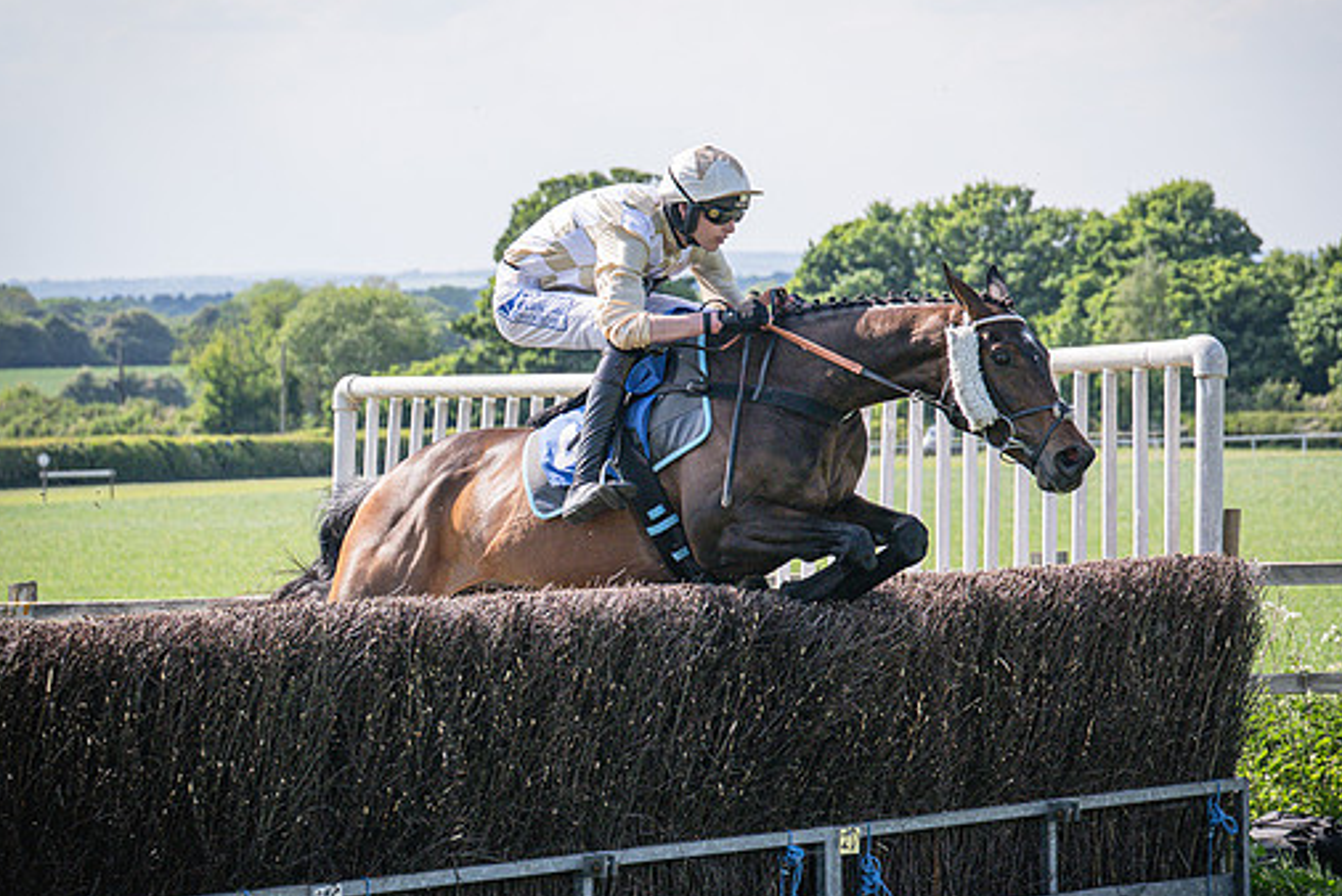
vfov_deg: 9.8
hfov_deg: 14.6
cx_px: 744
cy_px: 461
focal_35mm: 140
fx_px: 5222
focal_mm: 70
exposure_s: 1/3200
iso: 400
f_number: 4
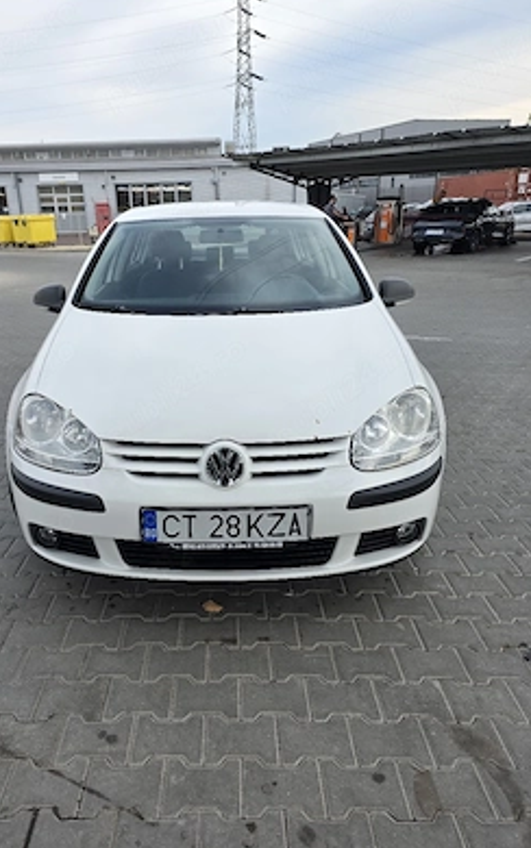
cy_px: 420
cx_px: 218
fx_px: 578
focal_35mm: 25
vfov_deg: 72.5
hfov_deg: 49.1
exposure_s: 1/2500
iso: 80
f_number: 1.7
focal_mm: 6.3
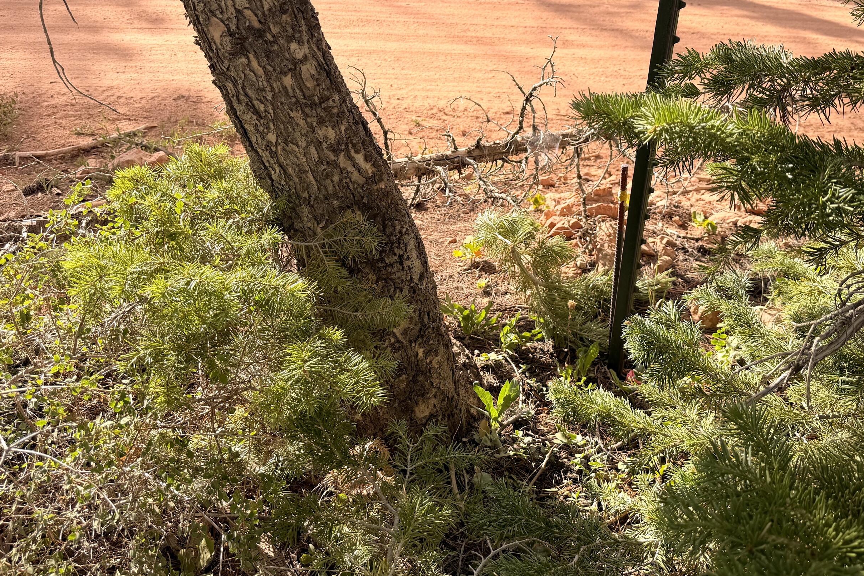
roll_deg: +0.1
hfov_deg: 60.0
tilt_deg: -29.9
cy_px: 191
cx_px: 495
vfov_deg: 41.8
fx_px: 744
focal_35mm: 31
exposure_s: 1/1385
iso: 80
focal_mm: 6.76
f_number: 1.78
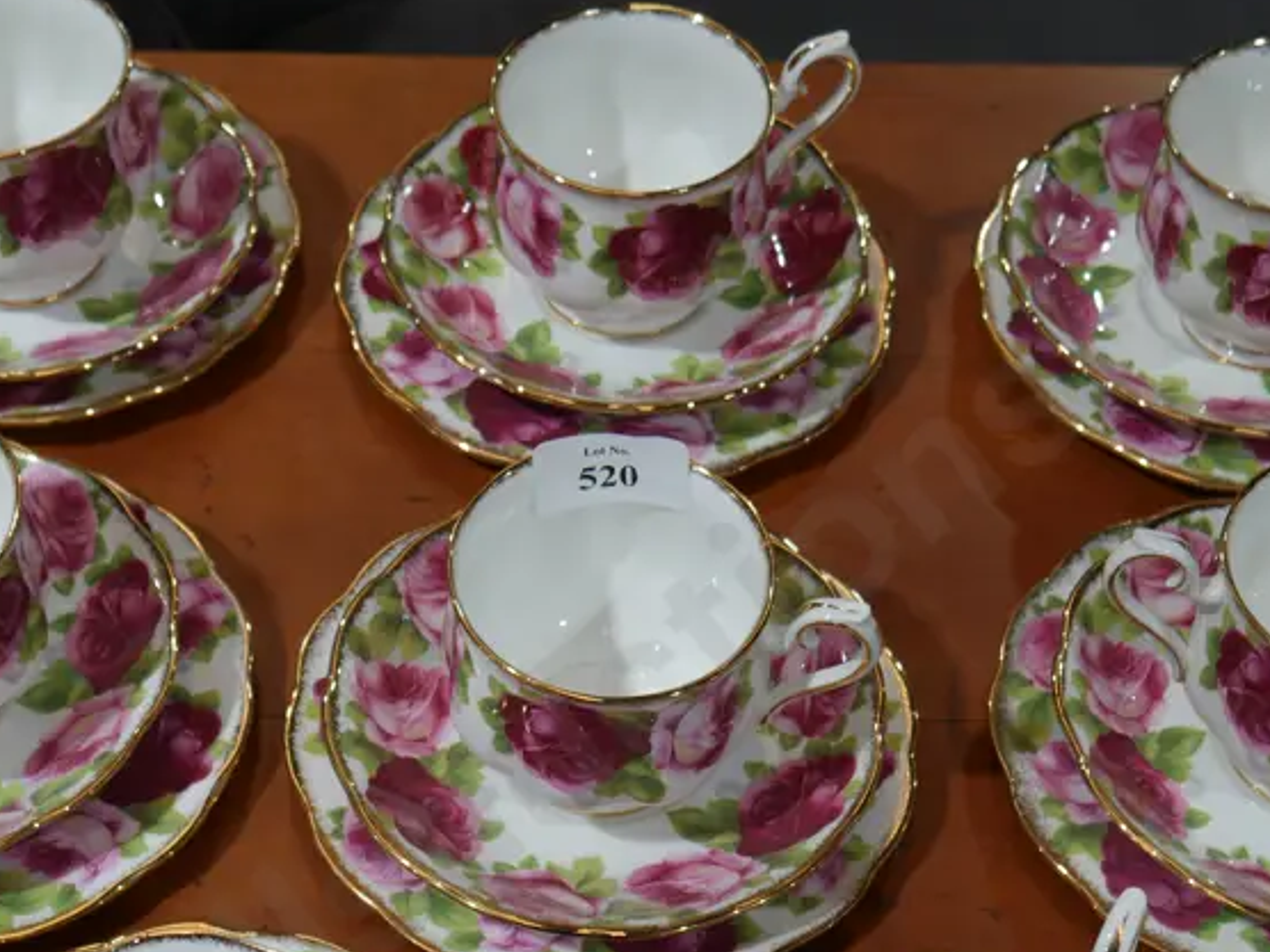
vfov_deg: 20.8
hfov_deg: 27.8
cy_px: 752
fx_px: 2568
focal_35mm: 70
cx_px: 569
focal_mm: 19
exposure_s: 1/60
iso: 200
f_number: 4.1
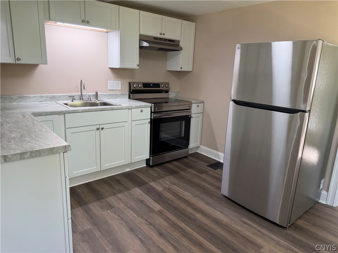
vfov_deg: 56.8
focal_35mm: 24
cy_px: 126
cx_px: 169
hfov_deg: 71.6
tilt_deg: -12.7
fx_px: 234
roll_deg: -2.7
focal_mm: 6.76
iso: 160
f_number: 1.78
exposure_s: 1/120
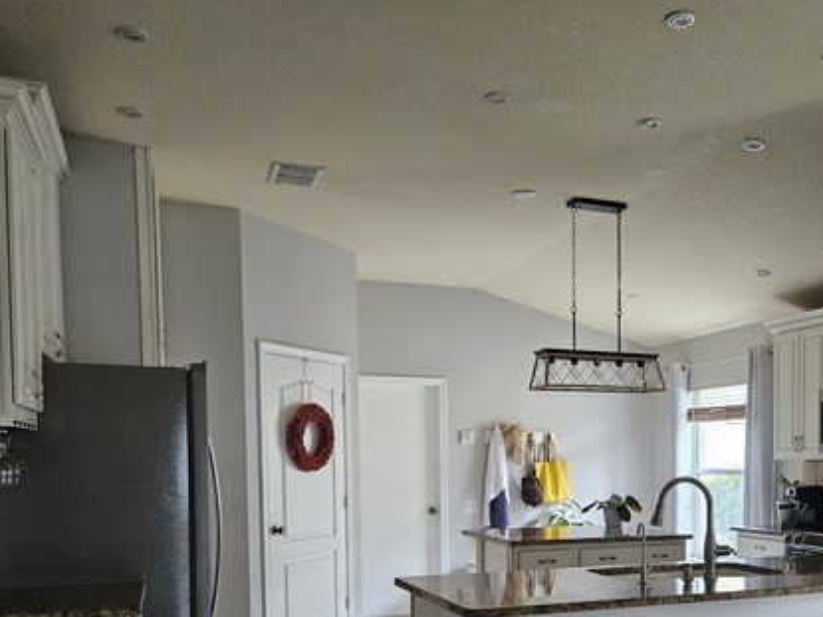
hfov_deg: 49.1
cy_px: 482
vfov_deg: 37.4
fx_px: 879
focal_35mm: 37
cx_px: 562
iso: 800
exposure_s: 1/240
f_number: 1.8
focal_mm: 5.4
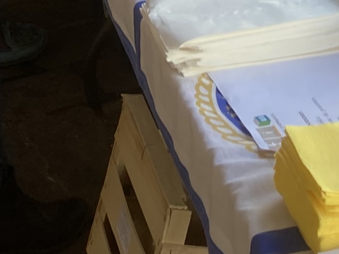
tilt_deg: -12.7
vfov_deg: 8.2
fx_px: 1606
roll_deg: +2.8
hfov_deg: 12.0
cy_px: -408
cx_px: 50
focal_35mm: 164
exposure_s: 1/123
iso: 20
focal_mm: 3.99
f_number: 1.8
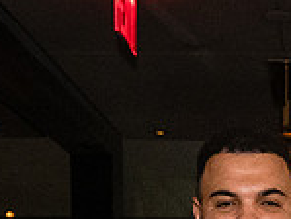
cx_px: 355
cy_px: 457
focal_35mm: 114
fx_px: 959
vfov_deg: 11.5
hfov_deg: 16.5
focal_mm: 24
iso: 12800
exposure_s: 1/400
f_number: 4
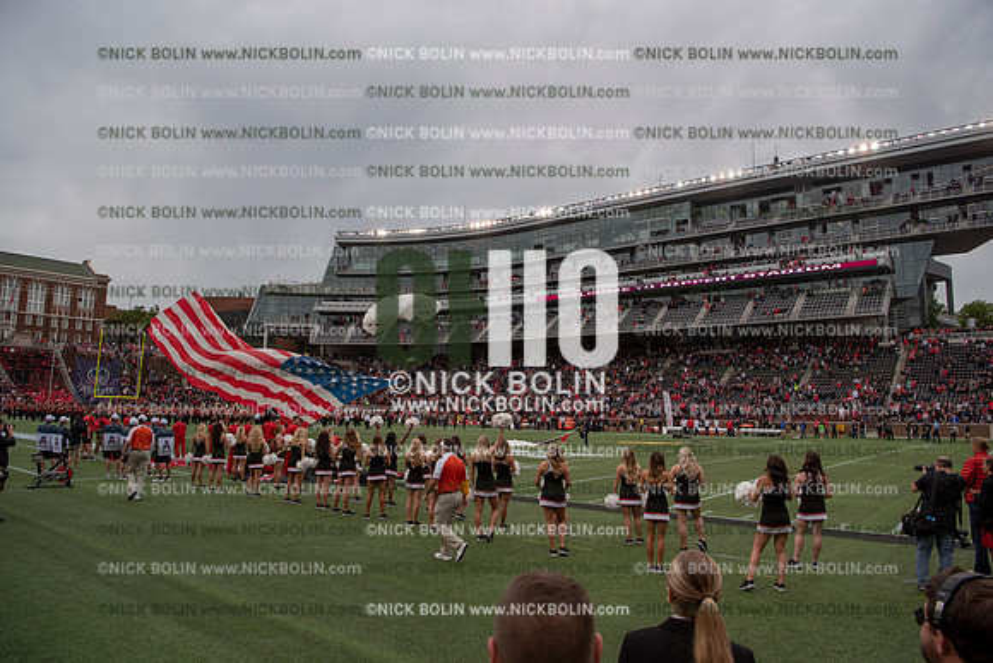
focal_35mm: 24
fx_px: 662
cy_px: 332
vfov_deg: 53.2
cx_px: 496
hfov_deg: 73.7
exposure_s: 1/2000
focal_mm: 24
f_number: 5
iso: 250
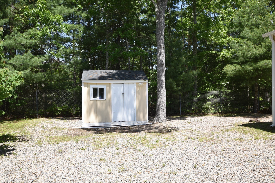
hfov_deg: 61.9
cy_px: 92
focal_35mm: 30
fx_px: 229
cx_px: 138
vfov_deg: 43.6
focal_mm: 20
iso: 100
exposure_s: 1/160
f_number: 6.3
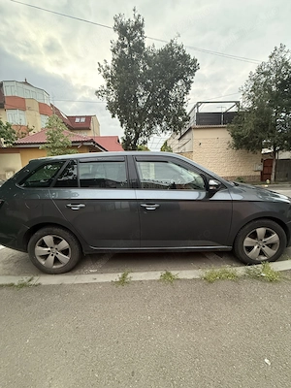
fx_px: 157
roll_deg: +1.1
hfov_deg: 85.7
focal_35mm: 14
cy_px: 194
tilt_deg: -7.2
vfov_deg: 102.1
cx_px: 146
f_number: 2.2
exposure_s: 1/60
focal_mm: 2.22
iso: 640
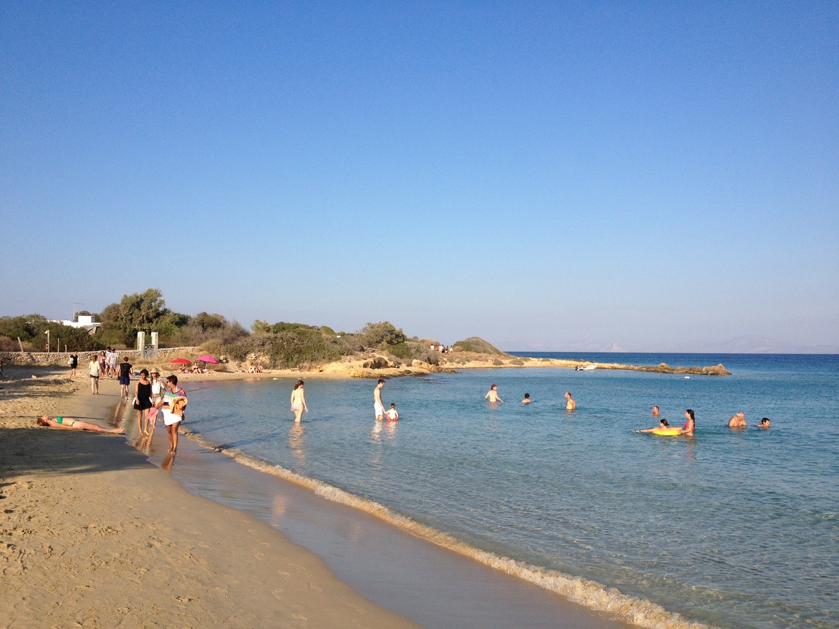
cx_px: 420
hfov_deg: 52.6
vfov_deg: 40.7
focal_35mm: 35
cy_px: 314
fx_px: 848
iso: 50
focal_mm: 4.28
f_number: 2.4
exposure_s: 1/1842
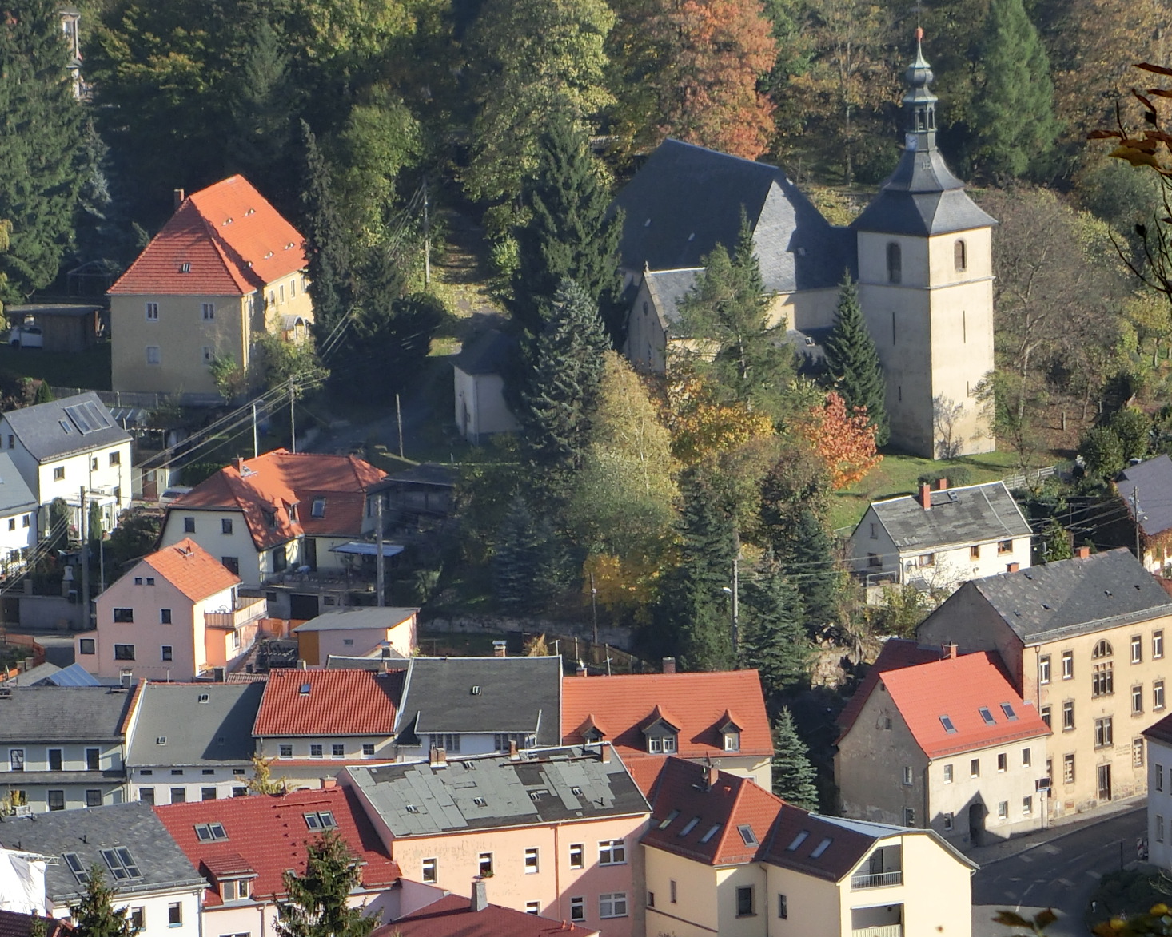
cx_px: 435
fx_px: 13008
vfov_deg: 4.1
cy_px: 677
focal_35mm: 375
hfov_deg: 5.2
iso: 80
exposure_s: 1/320
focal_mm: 39.3
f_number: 5.9
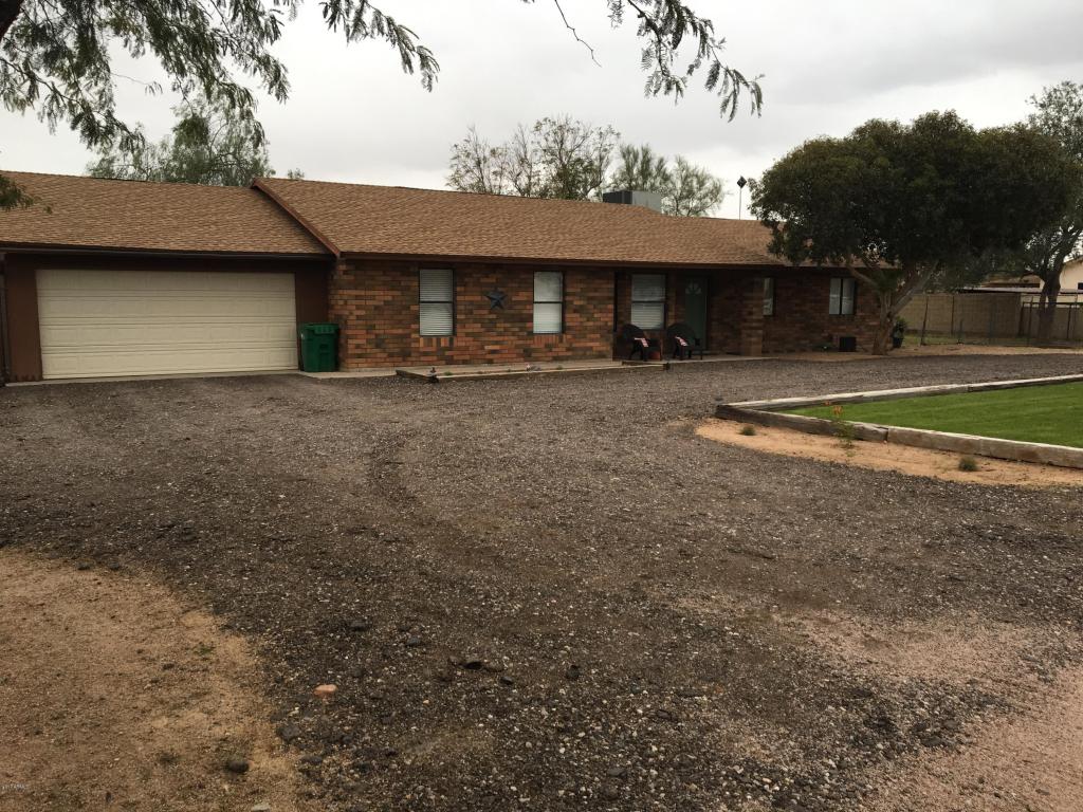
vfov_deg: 48.2
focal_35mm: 29
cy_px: 406
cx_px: 542
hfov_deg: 61.7
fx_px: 907
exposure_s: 1/120
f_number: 2.2
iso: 32
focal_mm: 4.15
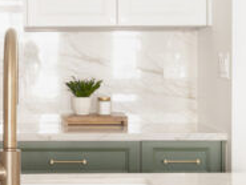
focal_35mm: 117
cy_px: 73
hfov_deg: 16.6
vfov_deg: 12.7
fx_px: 832
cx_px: 25
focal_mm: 22
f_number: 11
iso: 250
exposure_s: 1.6
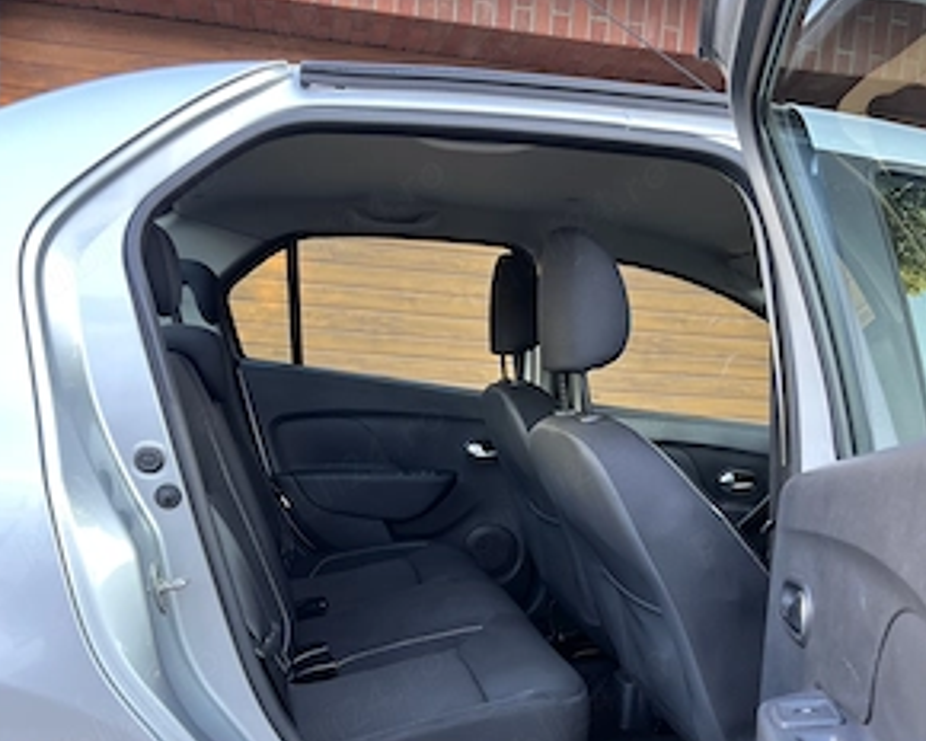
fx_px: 959
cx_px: 453
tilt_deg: -6.4
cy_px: 533
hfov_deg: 51.5
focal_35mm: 35
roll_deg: -3.4
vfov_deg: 41.3
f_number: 1.5
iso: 125
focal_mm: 5.7
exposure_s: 1/121
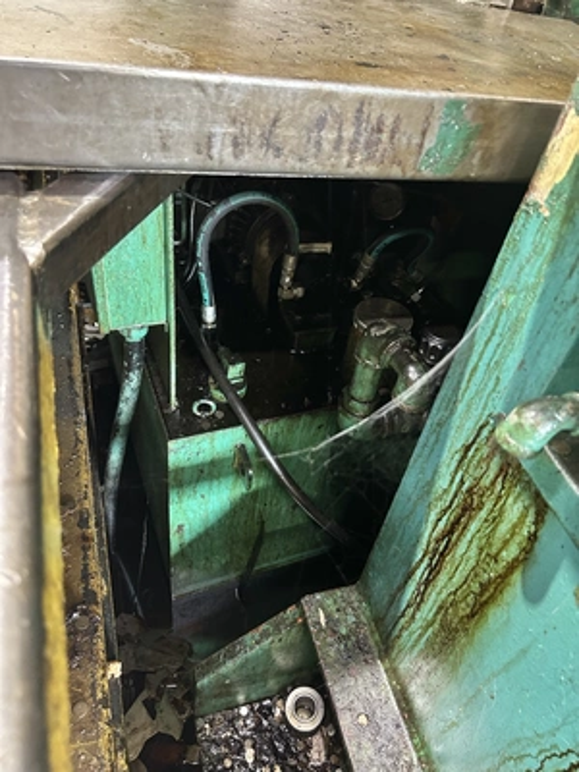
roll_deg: -9.6
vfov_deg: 67.3
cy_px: 386
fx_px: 580
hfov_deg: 53.1
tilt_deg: -43.6
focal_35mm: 26
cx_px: 290
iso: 500
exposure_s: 1/30
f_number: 1.5
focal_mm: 5.7
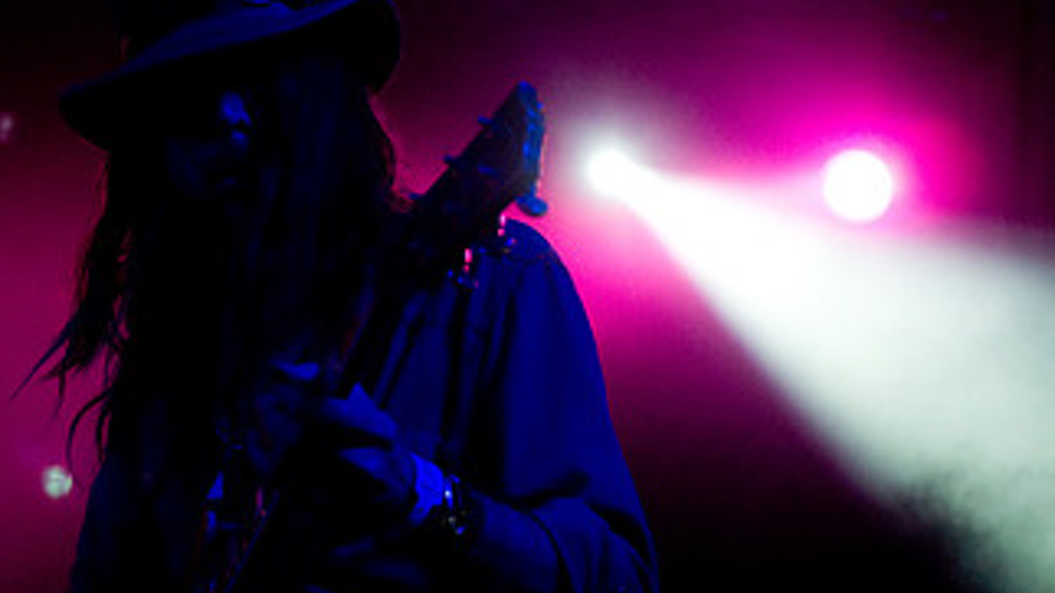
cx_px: 328
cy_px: 296
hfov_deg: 18.9
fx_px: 3161
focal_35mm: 113
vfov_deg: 10.7
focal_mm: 40
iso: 800
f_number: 2.8
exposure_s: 1/250
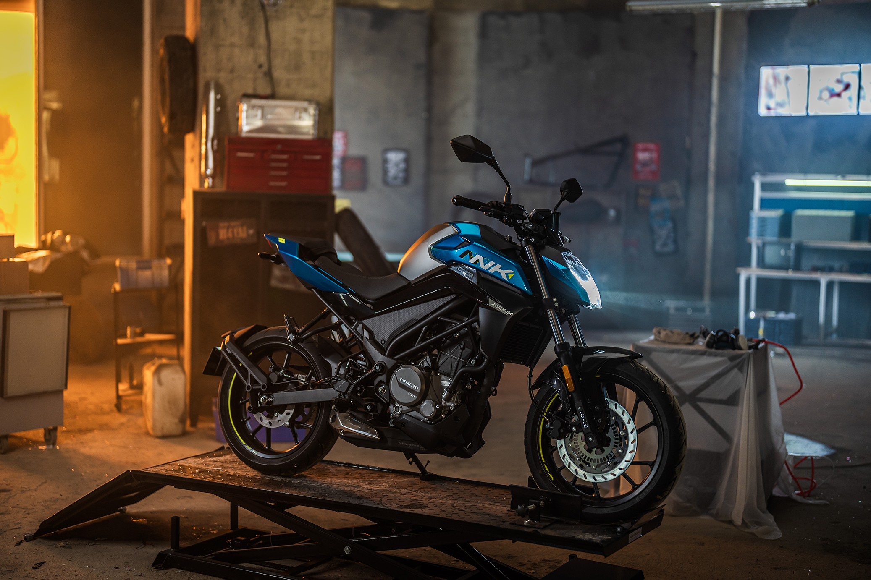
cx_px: 436
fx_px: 1209
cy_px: 290
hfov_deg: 39.6
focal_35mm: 50
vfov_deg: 27.0
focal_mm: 50
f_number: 1.2
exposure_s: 1/100
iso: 250
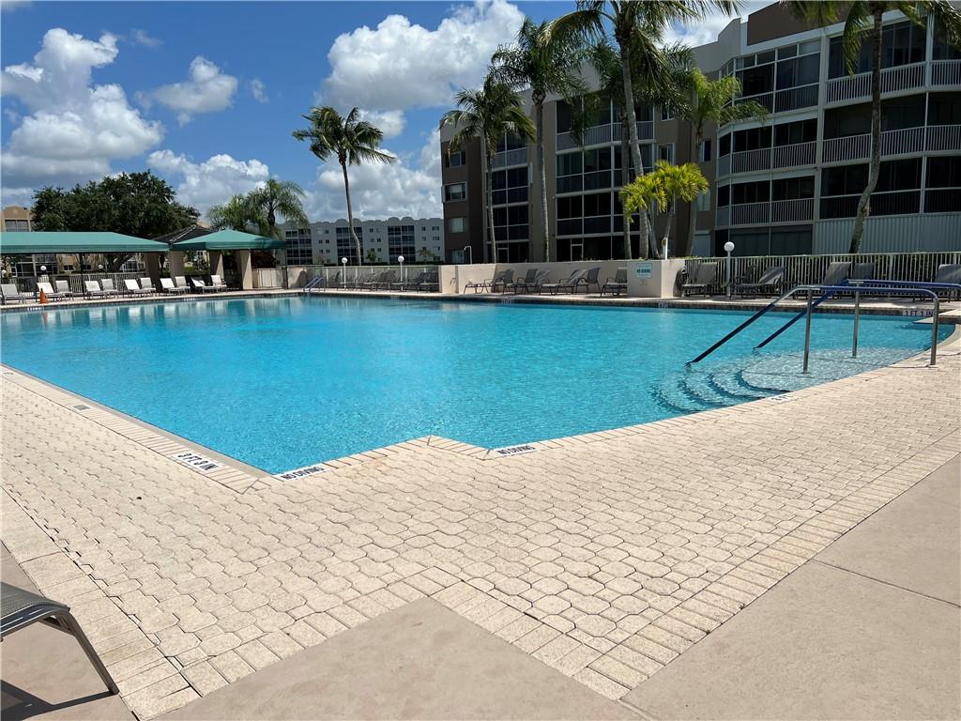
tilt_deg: -7.8
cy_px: 360
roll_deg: +1.9
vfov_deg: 53.1
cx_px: 480
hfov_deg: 67.3
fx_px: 722
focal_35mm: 26
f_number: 1.5
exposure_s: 1/10309
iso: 50
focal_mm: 5.7
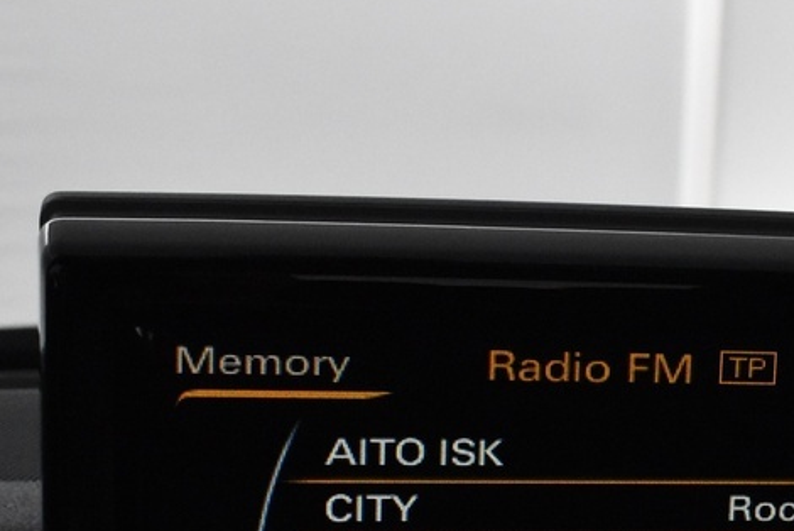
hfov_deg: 21.6
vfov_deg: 14.4
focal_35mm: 93
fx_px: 2052
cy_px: 577
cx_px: 638
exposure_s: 1/160
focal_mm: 18
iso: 3200
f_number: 6.3
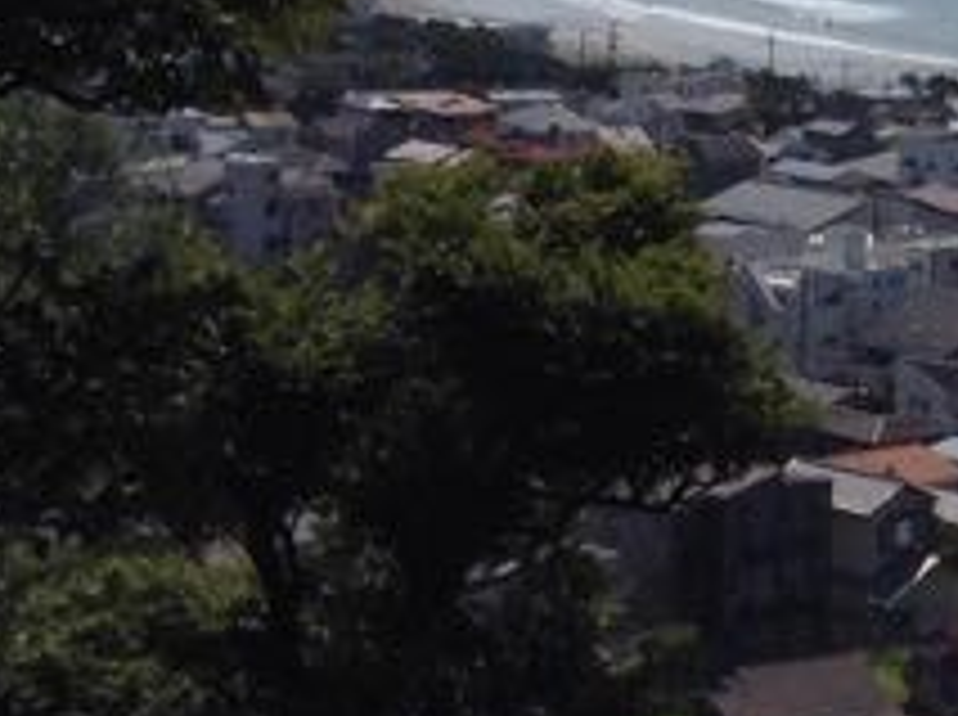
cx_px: 976
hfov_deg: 19.3
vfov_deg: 14.7
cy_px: 50
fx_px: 2735
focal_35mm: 99
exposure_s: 1/3049
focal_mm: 3.3
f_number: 2.4
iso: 25
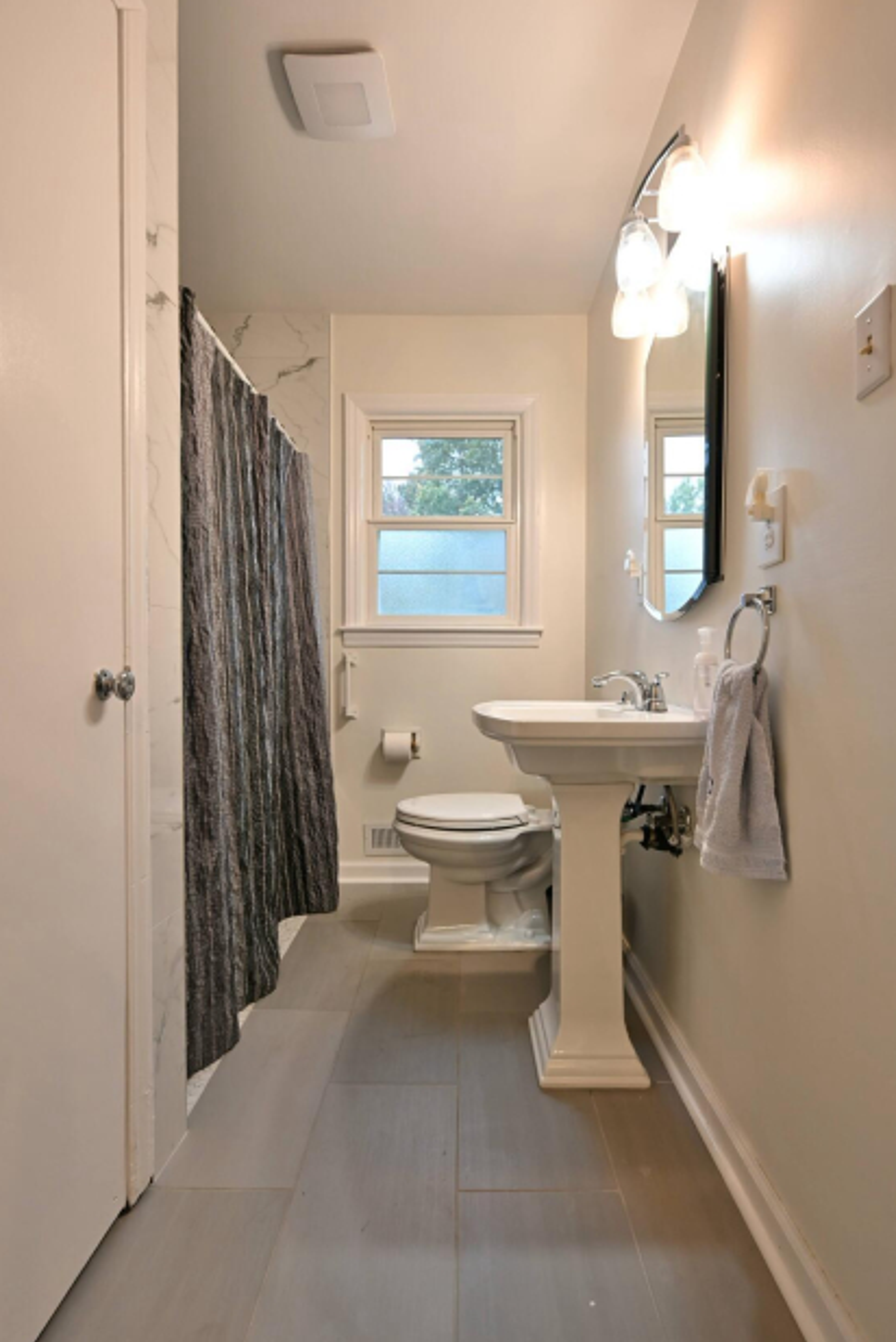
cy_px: 678
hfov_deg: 70.5
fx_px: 634
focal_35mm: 17
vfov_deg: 93.2
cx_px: 461
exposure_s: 1/50
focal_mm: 14
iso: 800
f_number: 5
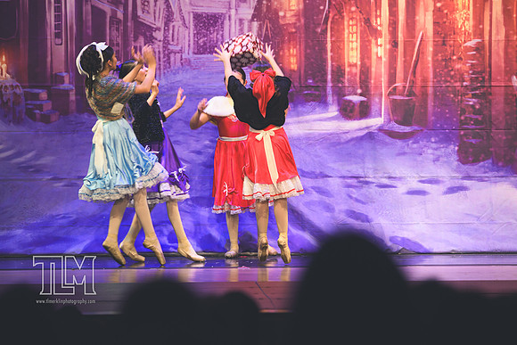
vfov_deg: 5.4
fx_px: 3624
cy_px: 218
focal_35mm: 252
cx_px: 326
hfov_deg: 8.2
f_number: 4
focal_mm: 200
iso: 450
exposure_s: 1/125
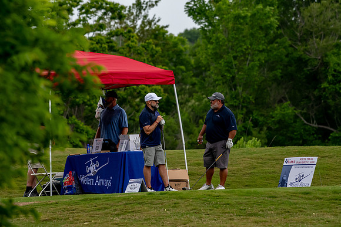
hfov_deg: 5.1
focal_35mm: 405
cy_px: 114
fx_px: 3837
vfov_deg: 3.4
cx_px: 170
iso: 1000
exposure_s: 1/2000
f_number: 5.6
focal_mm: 270
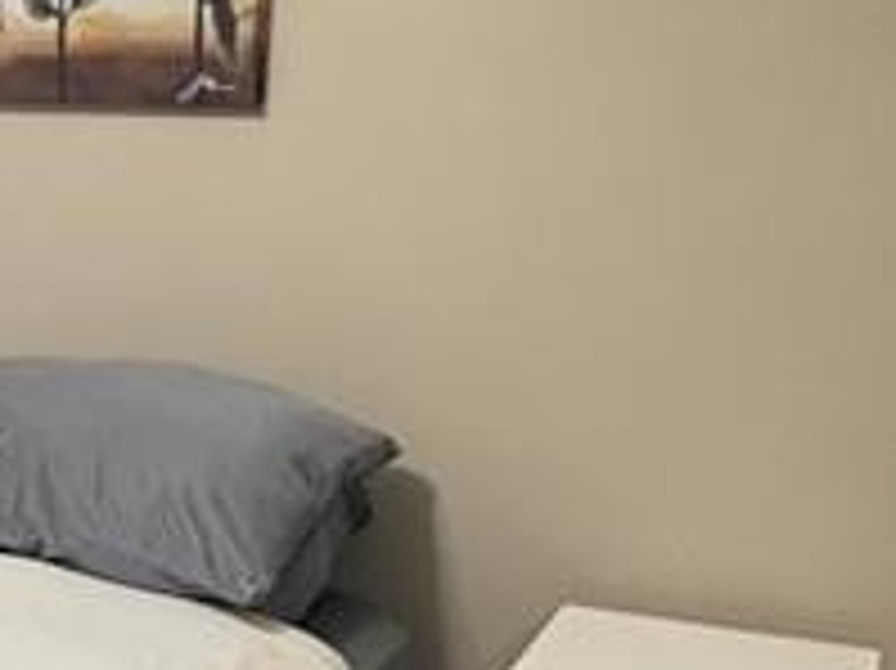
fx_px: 1863
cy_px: 463
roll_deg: +1.0
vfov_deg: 20.3
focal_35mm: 72
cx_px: -306
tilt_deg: -12.8
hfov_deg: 23.5
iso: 320
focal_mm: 2.22
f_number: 2.2
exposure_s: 1/60
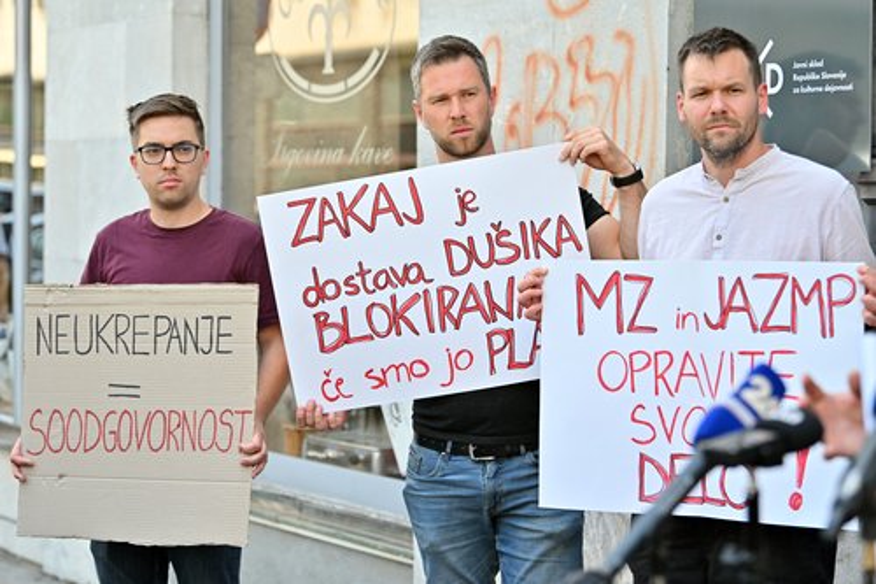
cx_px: 438
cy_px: 292
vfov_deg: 14.0
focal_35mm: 98
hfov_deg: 20.8
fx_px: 2384
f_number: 4
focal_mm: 98
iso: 250
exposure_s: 1/400
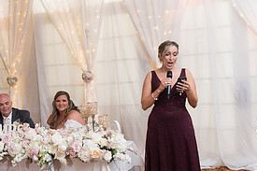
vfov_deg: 23.7
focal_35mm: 57
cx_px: 77
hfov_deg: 34.6
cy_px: 99
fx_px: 407
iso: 1600
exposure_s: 1/125
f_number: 5
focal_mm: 27
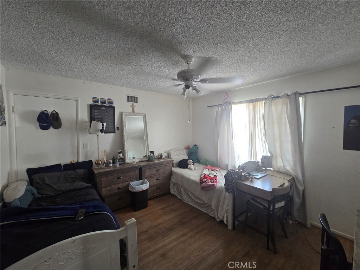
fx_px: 135
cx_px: 180
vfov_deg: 89.9
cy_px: 135
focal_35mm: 13
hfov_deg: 106.2
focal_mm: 2.2
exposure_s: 1/60
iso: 320
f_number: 2.2
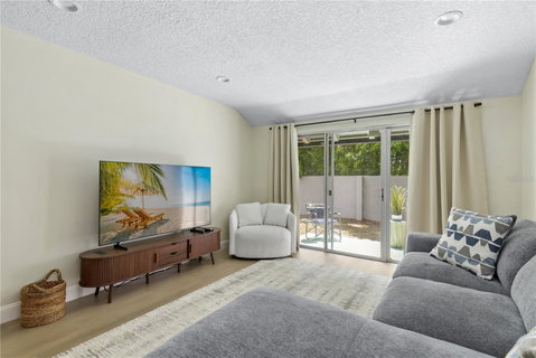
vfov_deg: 70.5
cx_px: 268
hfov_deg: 93.2
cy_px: 179
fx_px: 253
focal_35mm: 17
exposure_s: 1/10
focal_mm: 17
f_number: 8
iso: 250
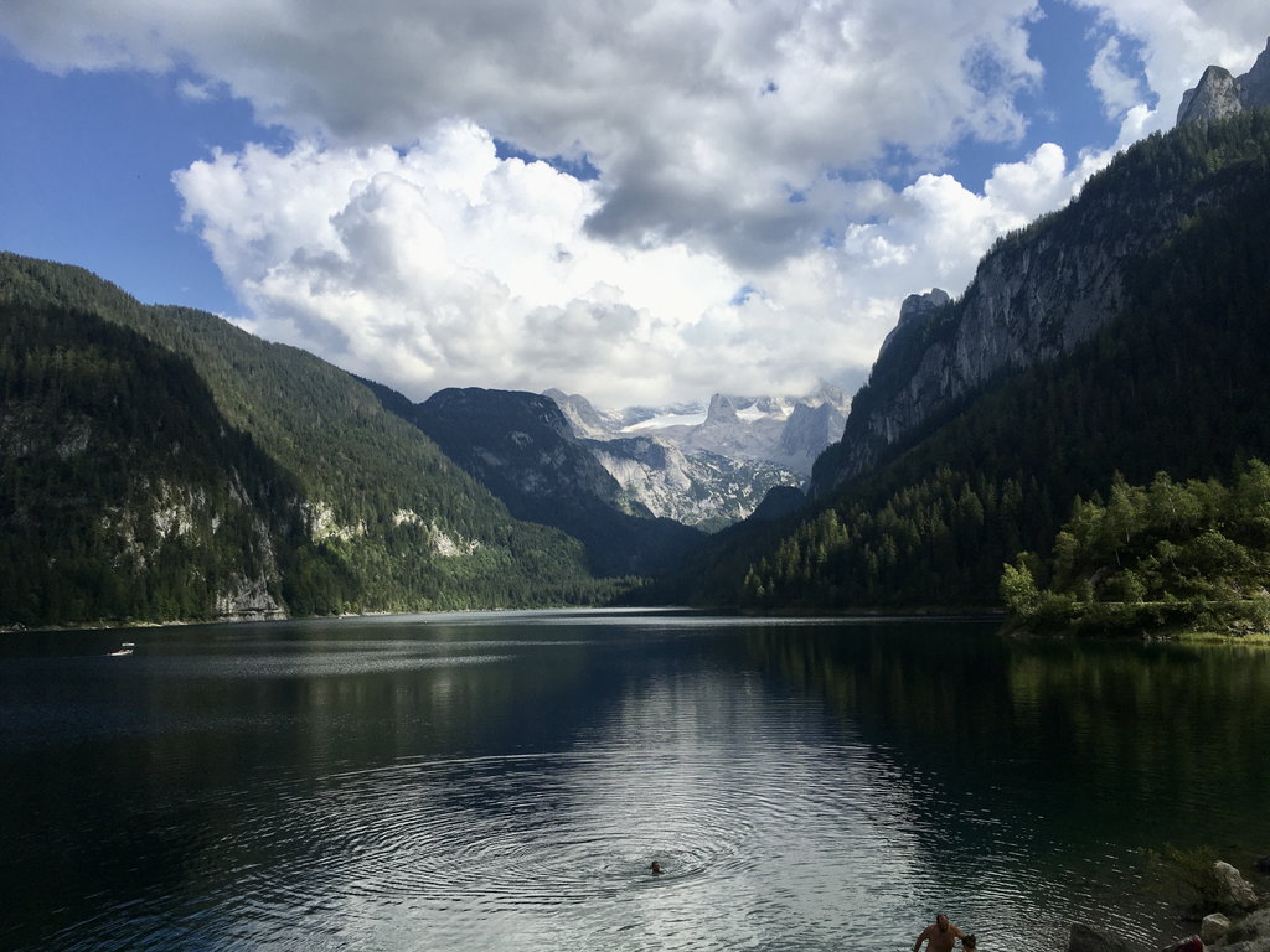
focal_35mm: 29
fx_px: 1064
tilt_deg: +6.8
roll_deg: +1.1
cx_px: 635
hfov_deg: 61.7
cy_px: 476
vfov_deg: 48.2
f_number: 2.2
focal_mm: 4.15
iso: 25
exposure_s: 1/2198
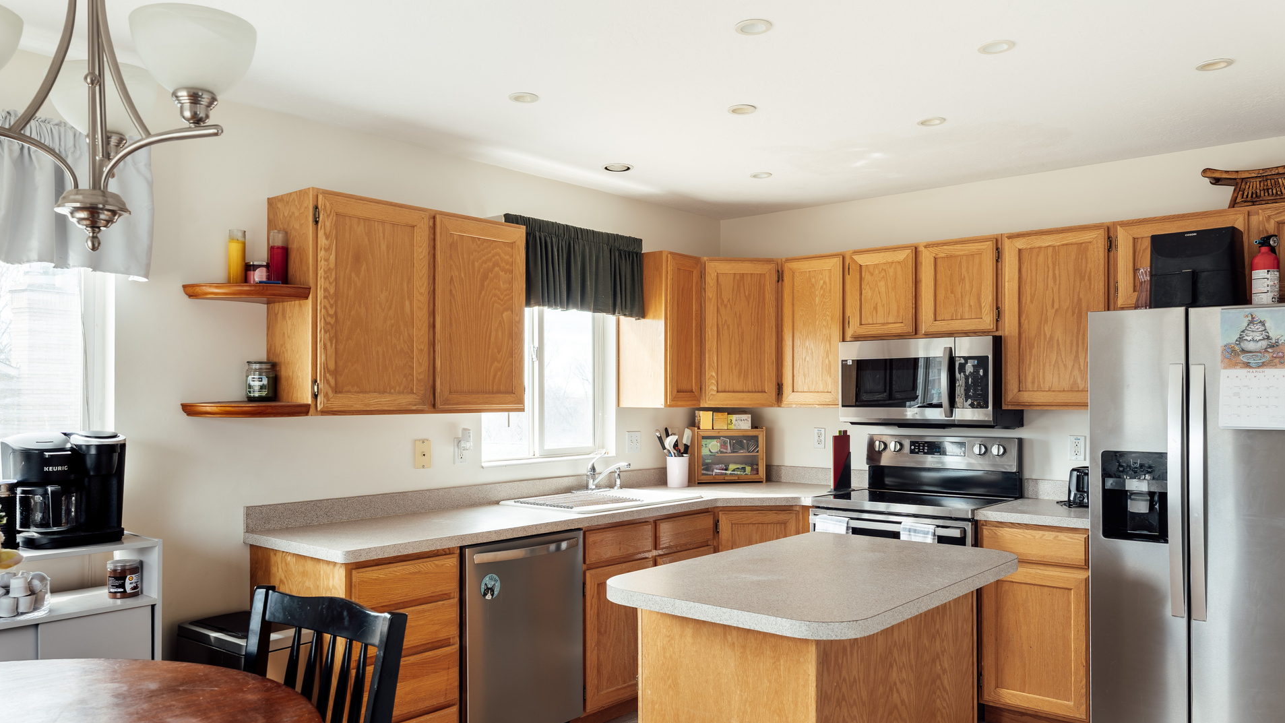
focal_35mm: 27
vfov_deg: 42.7
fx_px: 920
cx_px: 631
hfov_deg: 69.9
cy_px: 428
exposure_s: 1/40
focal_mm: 24
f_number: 8
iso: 100
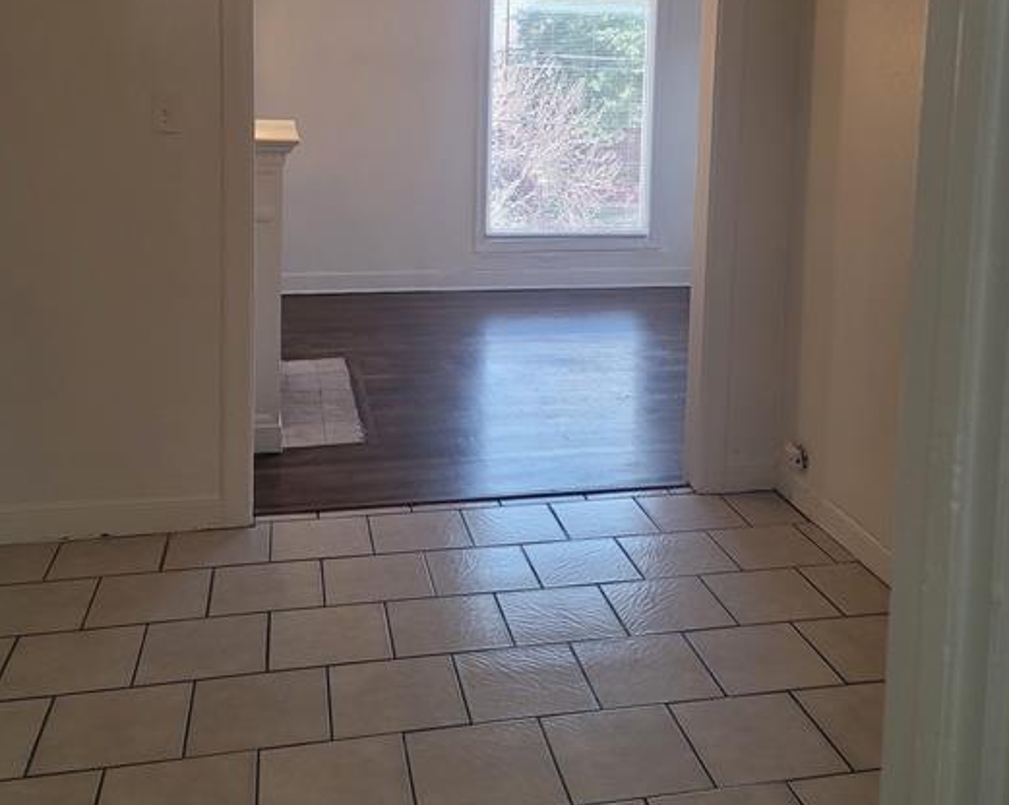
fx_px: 1074
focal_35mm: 36
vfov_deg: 39.8
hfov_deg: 50.3
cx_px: 507
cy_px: 190
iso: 100
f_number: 1.8
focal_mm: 7
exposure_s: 1/120
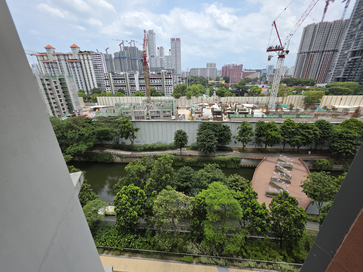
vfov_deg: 89.9
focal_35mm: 13
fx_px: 136
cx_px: 182
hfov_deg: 106.2
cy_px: 136
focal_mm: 2.2
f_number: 1.9
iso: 40
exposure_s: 1/1809
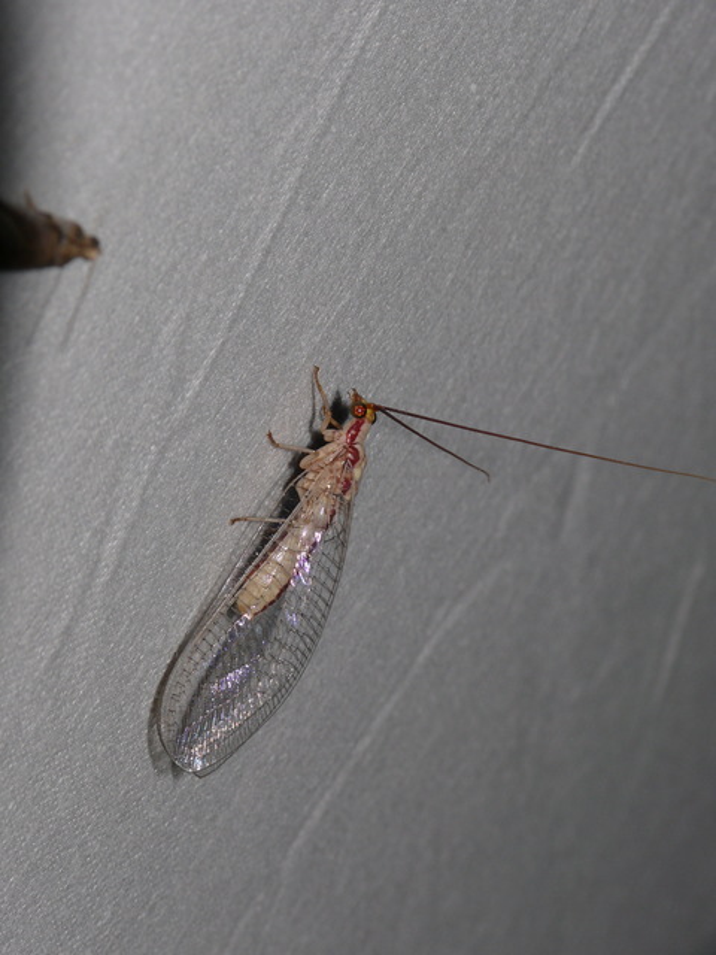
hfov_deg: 8.9
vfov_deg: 11.8
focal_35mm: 167
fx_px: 4606
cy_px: 478
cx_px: 358
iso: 100
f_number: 11
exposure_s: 1/640
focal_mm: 35.3
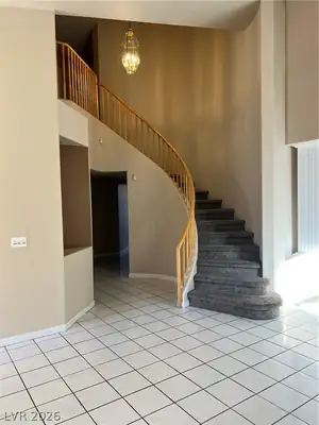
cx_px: 160
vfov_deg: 67.3
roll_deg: +0.3
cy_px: 212
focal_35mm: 26
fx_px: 319
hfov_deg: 53.1
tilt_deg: -2.0
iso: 100
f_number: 1.5
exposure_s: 1/121
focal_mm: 5.7
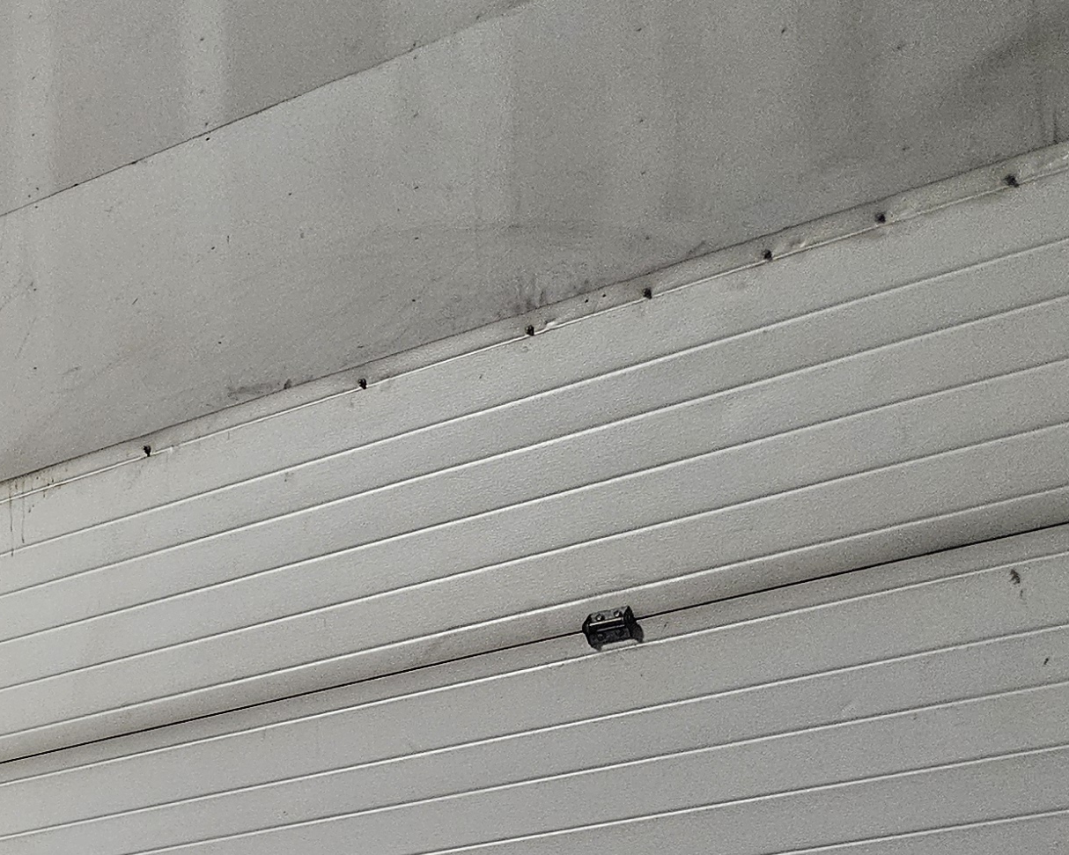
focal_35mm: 74
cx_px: -473
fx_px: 2341
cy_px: 1193
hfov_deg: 22.0
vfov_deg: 18.8
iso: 500
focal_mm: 5.4
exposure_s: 1/120
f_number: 1.8
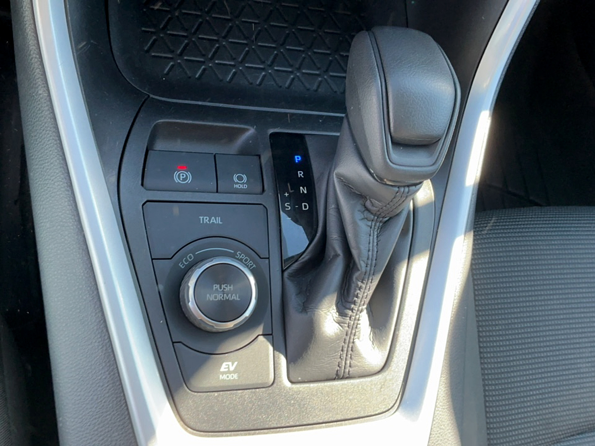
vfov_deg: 46.8
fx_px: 516
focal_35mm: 30
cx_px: 298
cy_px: 223
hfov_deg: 60.0
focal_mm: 3
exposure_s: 1/60
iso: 25
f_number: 1.8
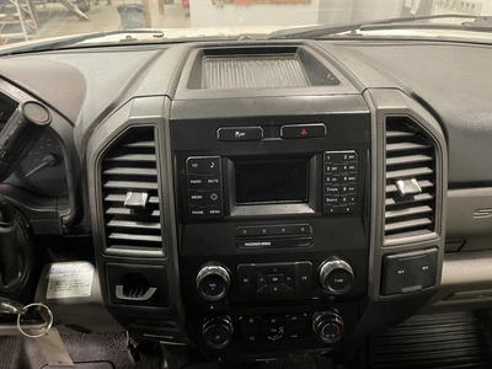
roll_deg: -0.5
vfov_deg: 54.9
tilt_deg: -32.3
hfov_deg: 69.4
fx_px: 355
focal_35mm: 25
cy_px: 184
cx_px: 246
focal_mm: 5.1
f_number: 1.6
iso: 640
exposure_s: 1/32
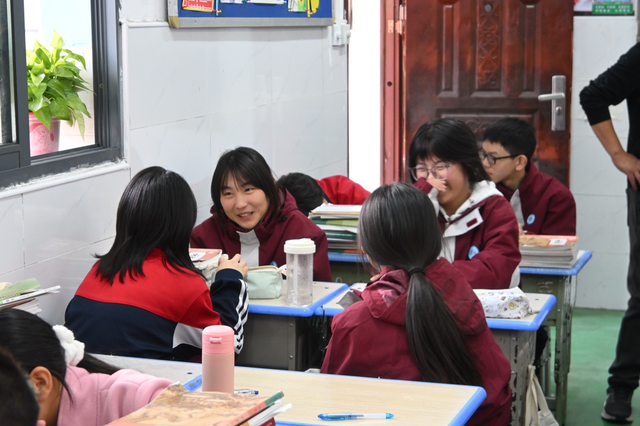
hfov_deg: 27.0
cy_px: 213
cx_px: 320
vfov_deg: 18.2
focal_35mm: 75
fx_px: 1333
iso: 1100
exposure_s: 1/40
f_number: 6.3
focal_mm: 50
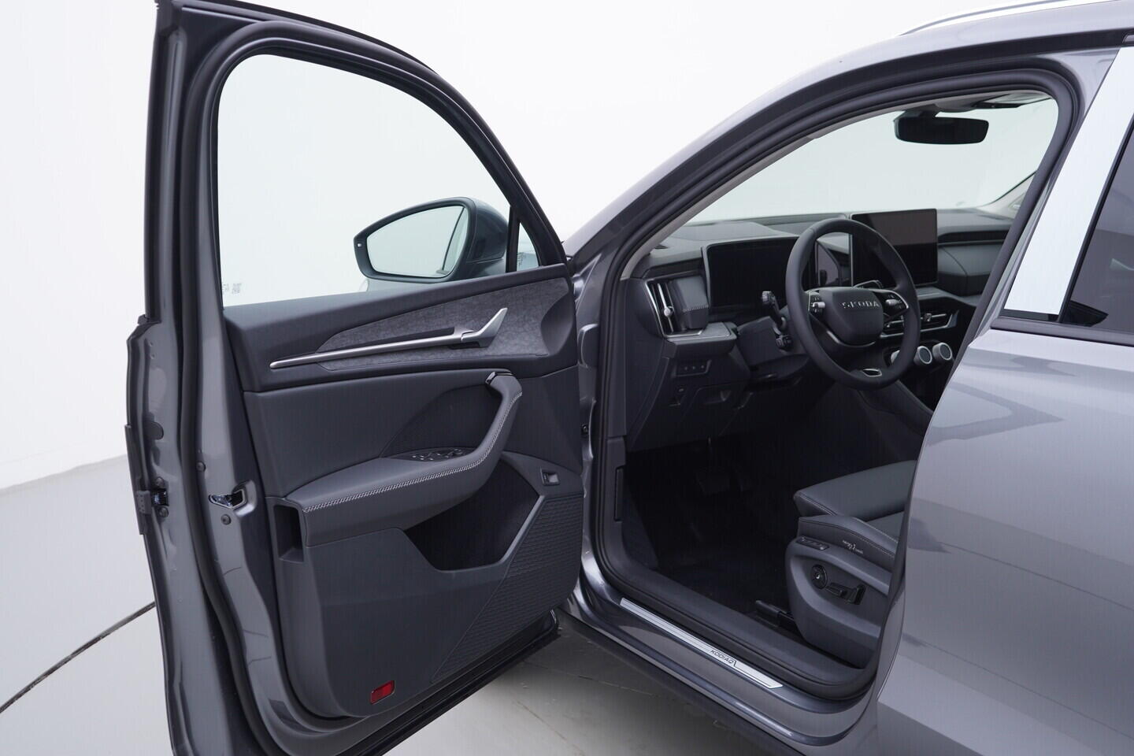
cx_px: 567
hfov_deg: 53.1
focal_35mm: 36
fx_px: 1134
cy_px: 378
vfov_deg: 36.9
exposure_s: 1/50
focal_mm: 24
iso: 125
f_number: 3.2
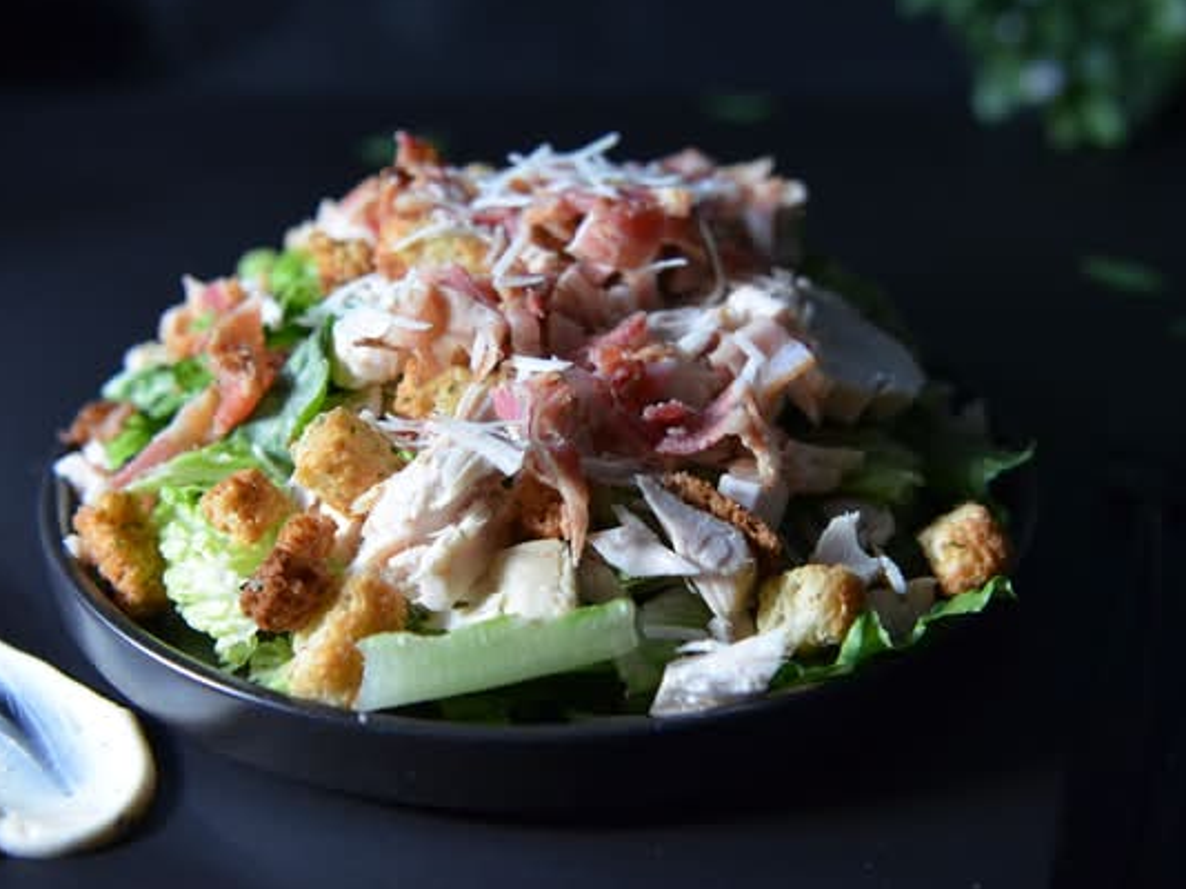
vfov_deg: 33.6
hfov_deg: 43.9
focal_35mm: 43
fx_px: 1473
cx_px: 584
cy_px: 442
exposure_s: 1/60
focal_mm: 24
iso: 1600
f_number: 2.8
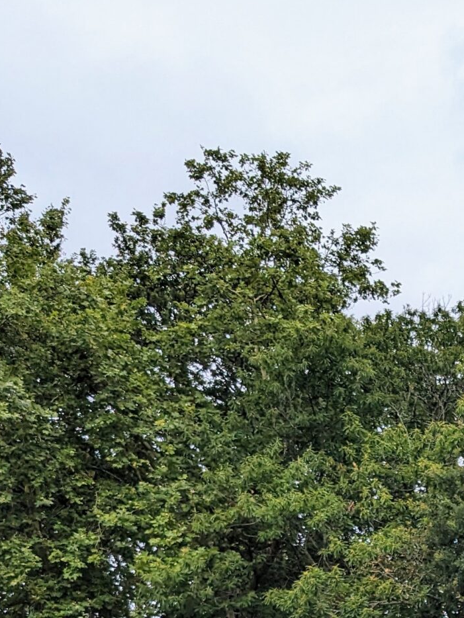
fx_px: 1322
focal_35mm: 74
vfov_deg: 24.1
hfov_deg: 19.0
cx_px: 523
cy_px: 724
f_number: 1.73
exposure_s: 1/3891
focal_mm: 4.38
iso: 46
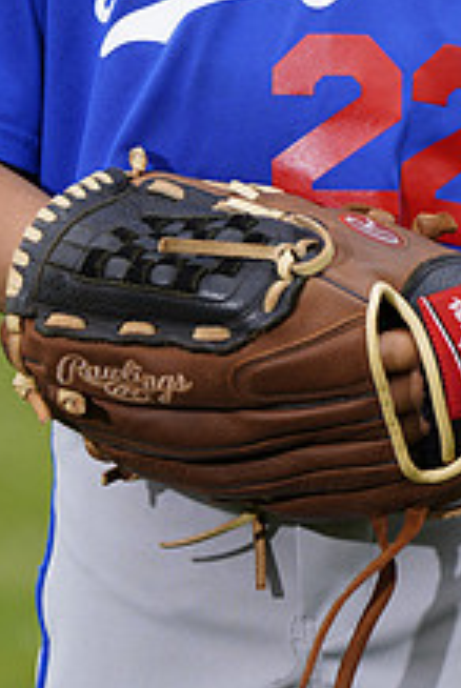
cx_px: 245
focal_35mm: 531
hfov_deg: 2.6
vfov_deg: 3.9
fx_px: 10167
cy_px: -186
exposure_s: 1/250
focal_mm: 200
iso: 100
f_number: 6.3
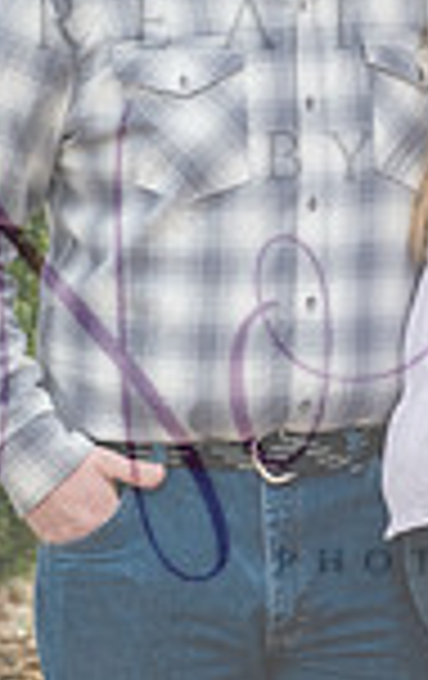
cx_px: 365
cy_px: 230
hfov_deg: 4.7
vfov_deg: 7.5
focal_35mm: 279
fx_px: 5182
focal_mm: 92
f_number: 6.3
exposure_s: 1/640
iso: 400
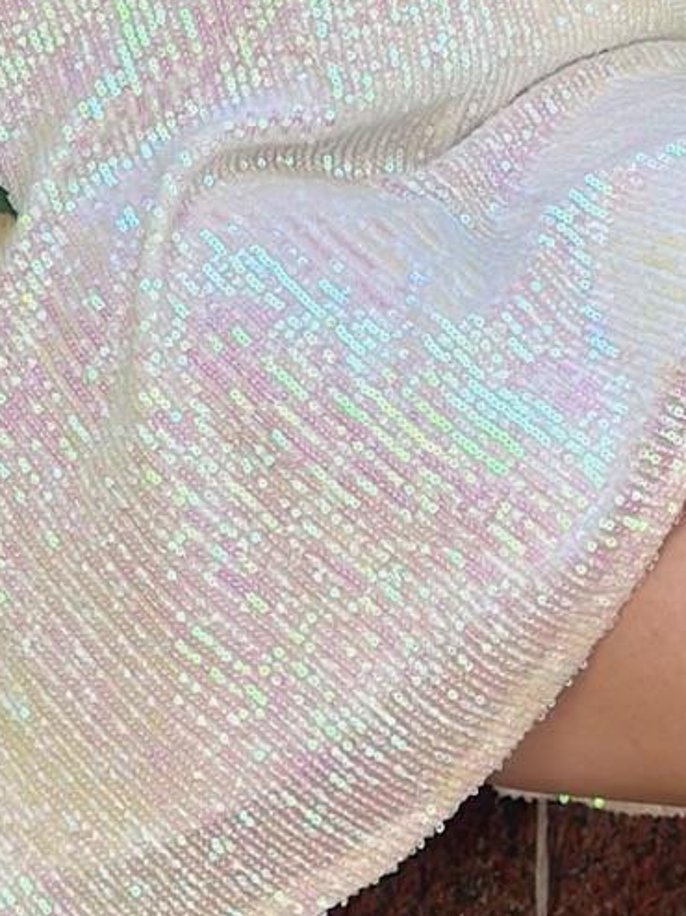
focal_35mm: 199
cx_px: 198
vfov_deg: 9.6
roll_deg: -0.7
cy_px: -527
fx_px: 5263
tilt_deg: -6.8
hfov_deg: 7.5
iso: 80
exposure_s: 1/441
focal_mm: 6.86
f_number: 1.78
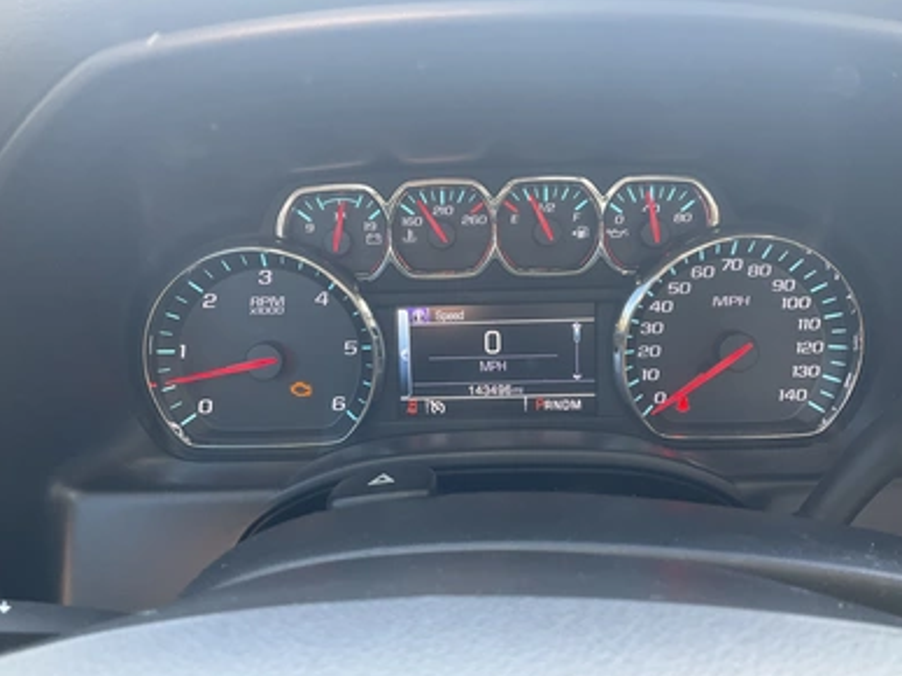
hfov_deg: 60.0
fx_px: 781
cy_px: 331
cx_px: 445
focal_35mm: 30
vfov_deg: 46.8
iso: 80
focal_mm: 3
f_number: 1.8
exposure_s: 1/60
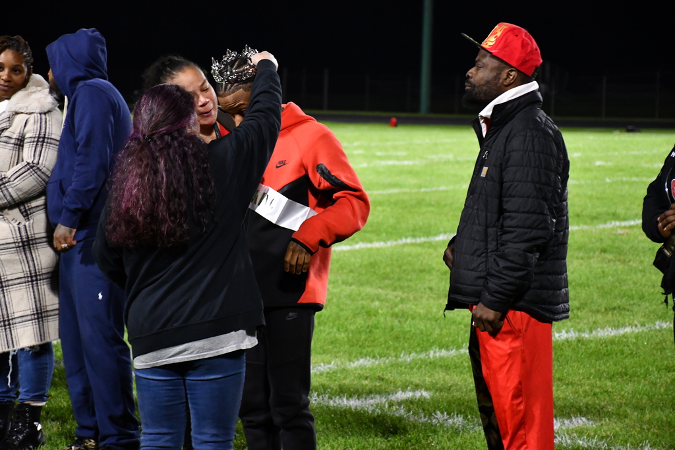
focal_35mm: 127
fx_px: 2381
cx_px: 338
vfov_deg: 10.8
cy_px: 225
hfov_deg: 16.1
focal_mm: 85
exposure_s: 1/125
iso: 3600
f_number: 5.3
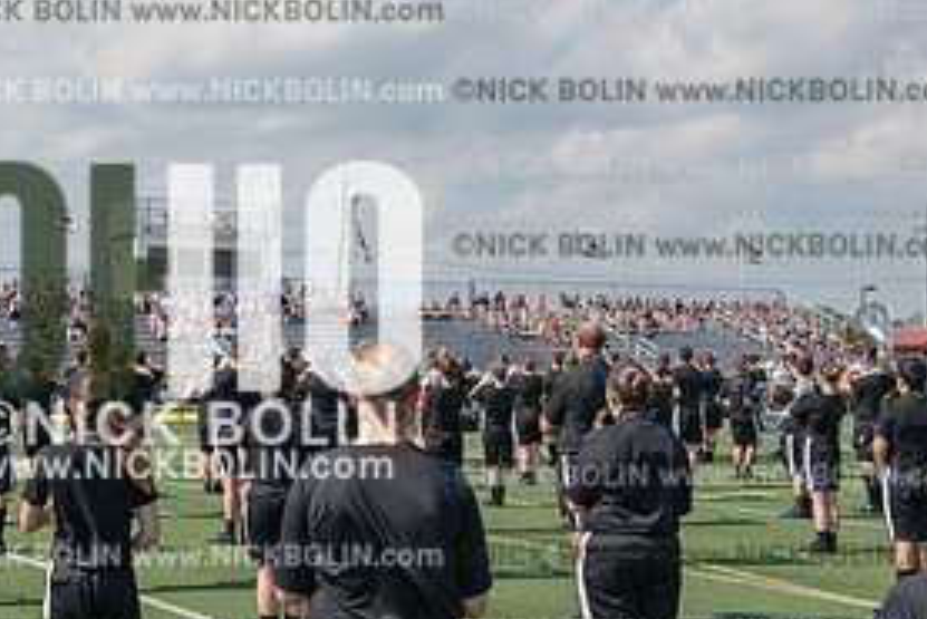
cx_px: 184
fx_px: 1726
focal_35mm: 67
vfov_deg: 20.3
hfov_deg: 29.4
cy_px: 323
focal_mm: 32
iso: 200
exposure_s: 1/1600
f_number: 5.6
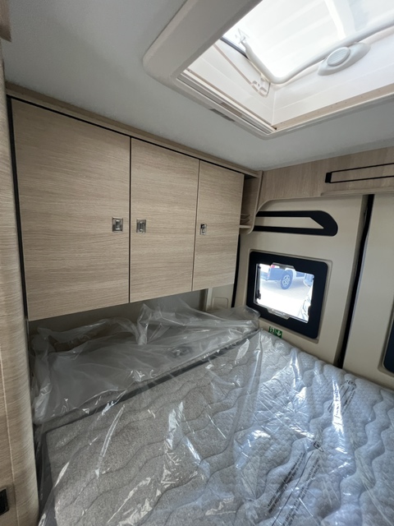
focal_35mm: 13
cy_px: 263
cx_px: 197
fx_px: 197
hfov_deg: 89.9
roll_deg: -4.8
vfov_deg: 106.2
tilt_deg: -9.2
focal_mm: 1.57
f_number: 1.8
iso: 500
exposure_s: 1/60
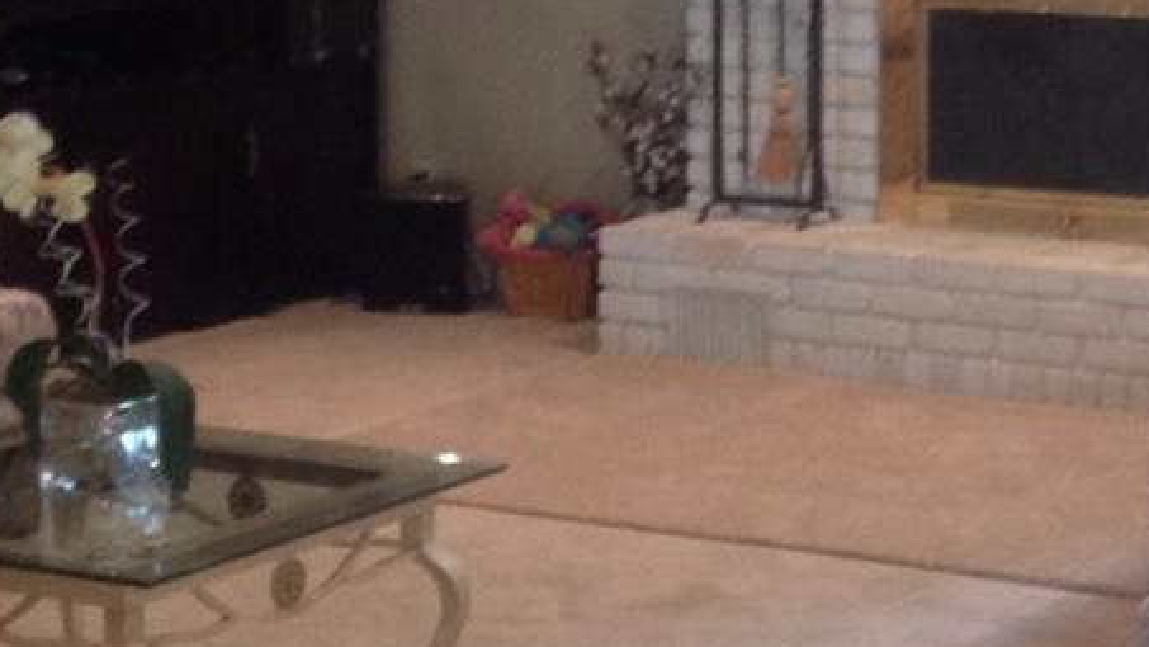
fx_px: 3840
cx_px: 695
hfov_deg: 17.0
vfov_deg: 9.6
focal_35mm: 126
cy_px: 233
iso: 100
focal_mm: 4.28
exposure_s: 1/15
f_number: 2.4
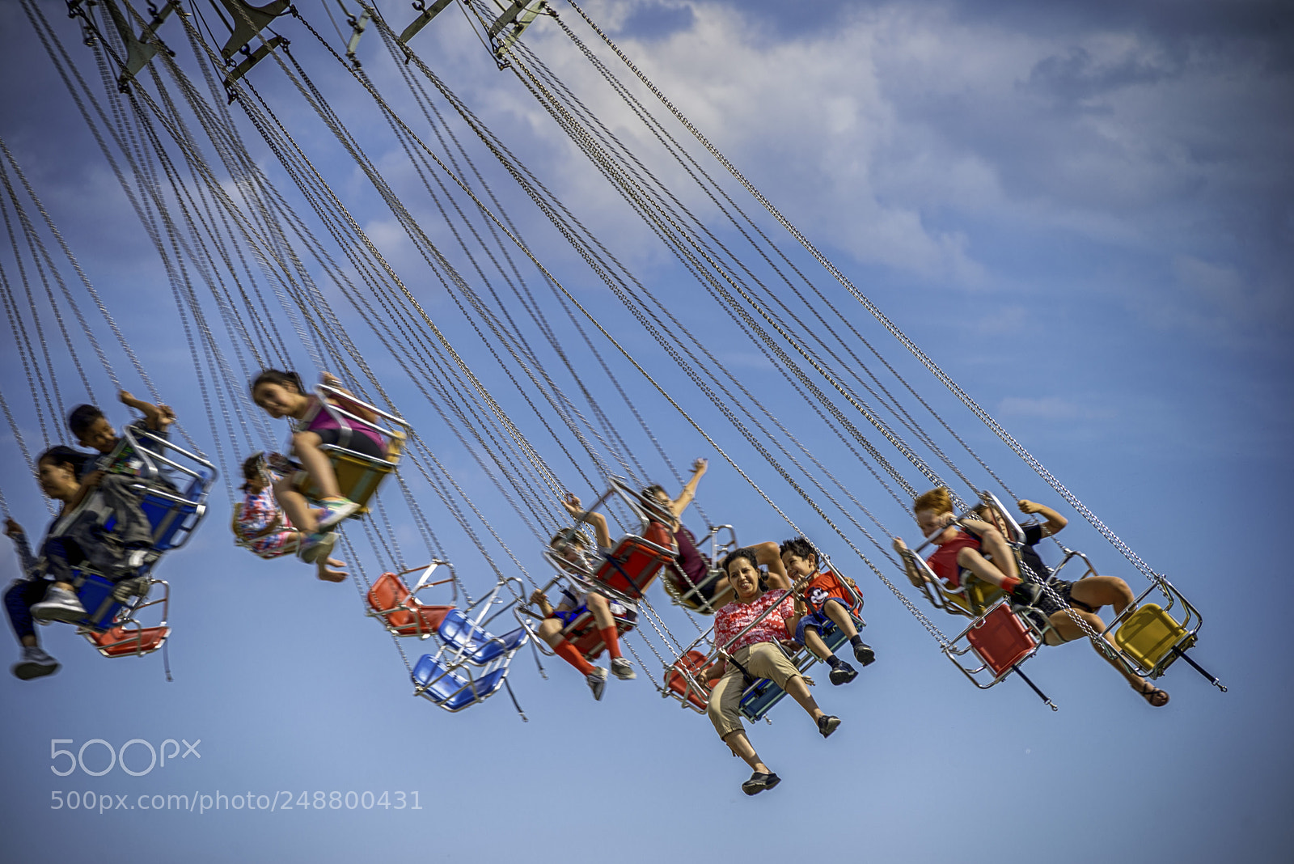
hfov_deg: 11.4
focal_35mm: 180
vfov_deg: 7.6
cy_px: 432
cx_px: 647
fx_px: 6472
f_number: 6
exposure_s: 1/250
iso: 50
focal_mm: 180
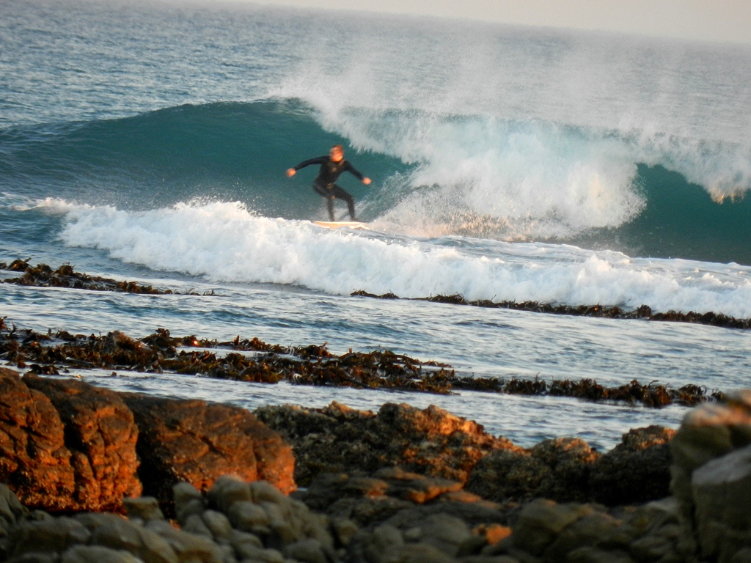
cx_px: 376
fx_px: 17573
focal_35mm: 810
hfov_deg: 2.4
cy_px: 282
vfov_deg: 1.8
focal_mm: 144
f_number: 5.7
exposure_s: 1/125
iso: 320
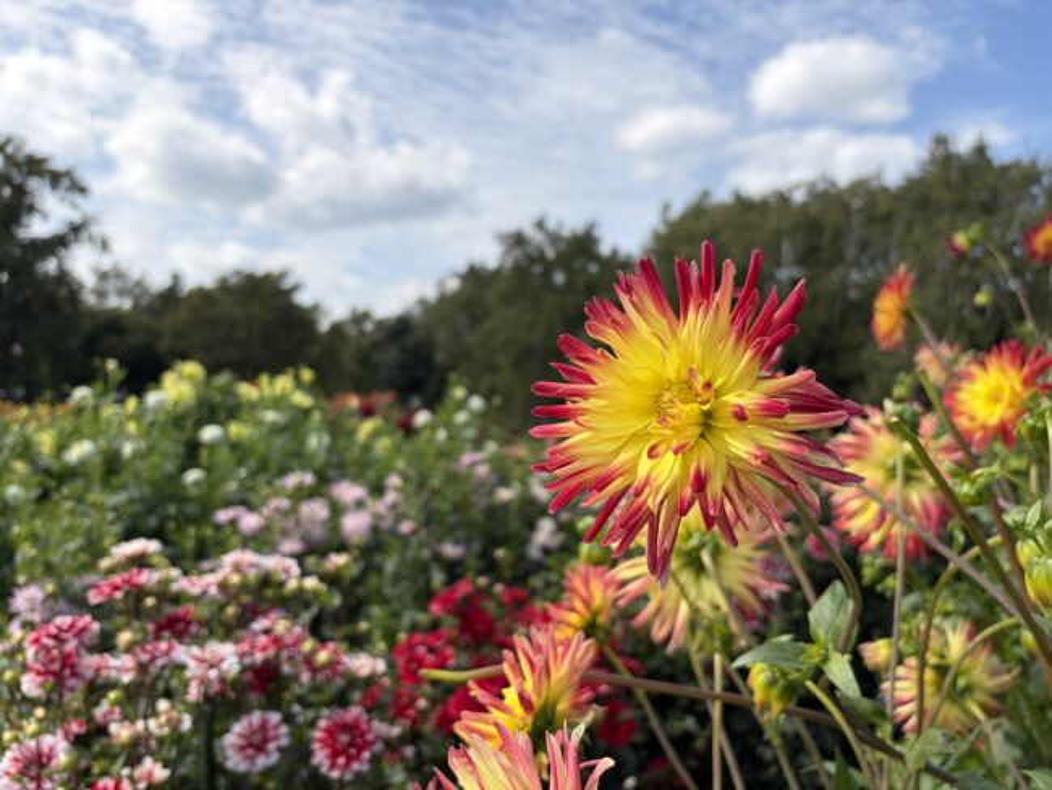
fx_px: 790
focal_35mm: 26
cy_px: 395
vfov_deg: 53.1
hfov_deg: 67.3
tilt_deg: +1.1
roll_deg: +0.3
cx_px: 526
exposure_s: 1/2451
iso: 64
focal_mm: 5.96
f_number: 1.6
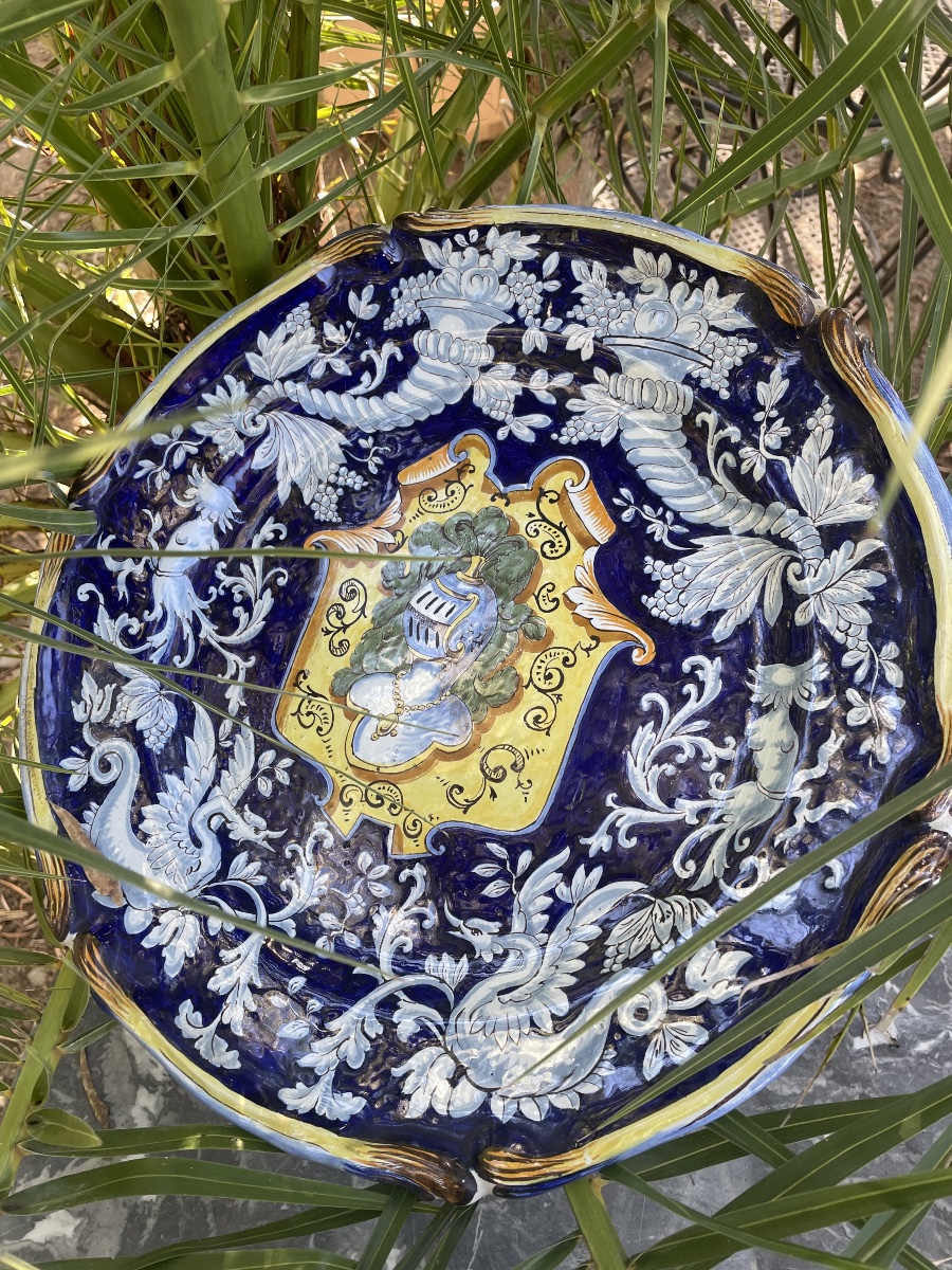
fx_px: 953
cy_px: 635
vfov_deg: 67.3
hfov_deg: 53.1
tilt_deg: -59.2
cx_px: 476
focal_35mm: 26
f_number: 1.6
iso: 64
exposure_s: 1/121
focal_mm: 4.2
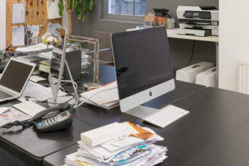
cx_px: 107
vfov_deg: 25.9
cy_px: -7
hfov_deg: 40.2
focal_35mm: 49
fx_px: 339
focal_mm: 18
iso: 100
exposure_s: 1/1.25
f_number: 11
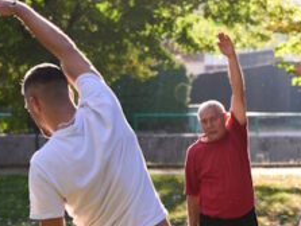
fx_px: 1411
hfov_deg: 12.2
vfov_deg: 9.2
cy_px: 199
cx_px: 171
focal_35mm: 162
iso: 200
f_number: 4
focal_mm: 70
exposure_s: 1/500
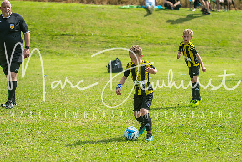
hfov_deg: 14.0
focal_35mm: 147
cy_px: 81
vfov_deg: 9.3
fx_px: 988
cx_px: 121
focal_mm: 98
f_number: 3.2
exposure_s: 1/2500
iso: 250
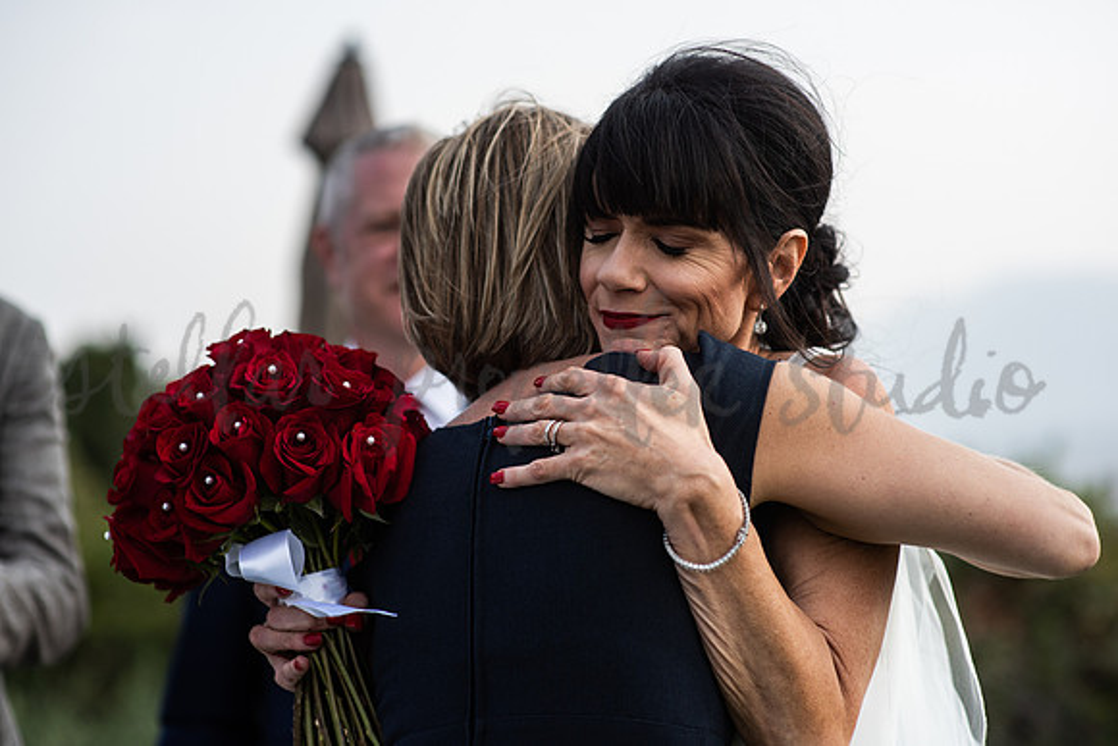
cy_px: 373
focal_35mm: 85
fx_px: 2640
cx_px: 559
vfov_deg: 16.1
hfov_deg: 23.9
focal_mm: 85
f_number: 2.2
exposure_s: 1/3200
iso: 160
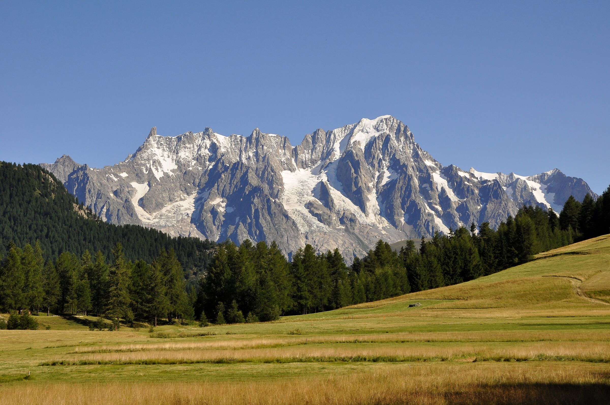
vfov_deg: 20.1
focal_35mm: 68
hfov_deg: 29.9
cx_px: 305
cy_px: 202
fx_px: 1142
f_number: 10
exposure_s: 1/400
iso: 200
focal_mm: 45
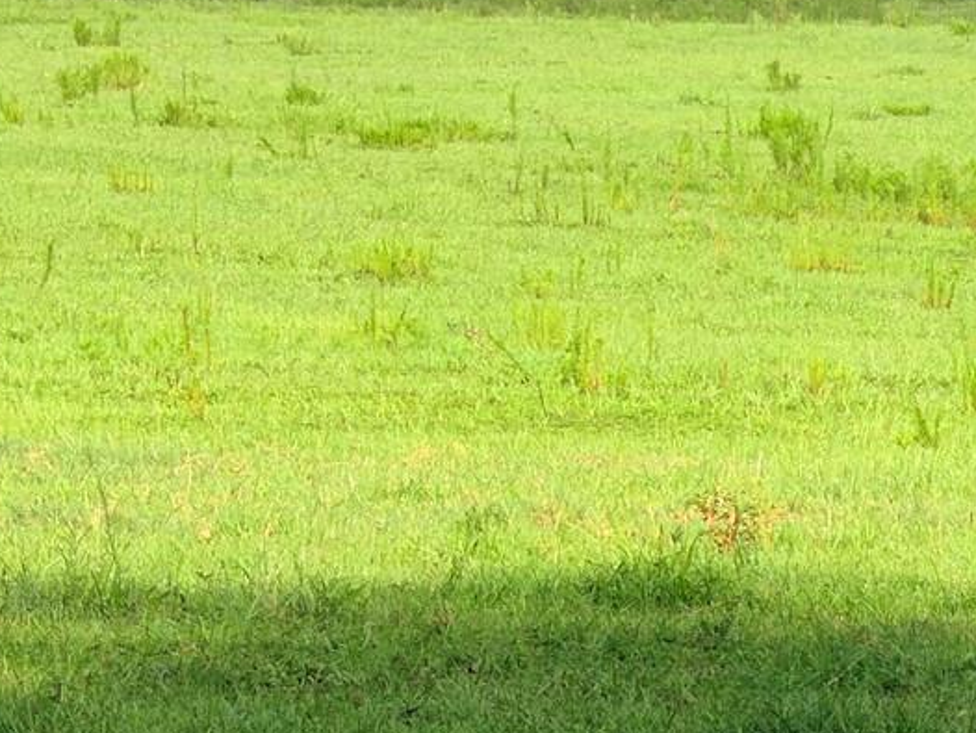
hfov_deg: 3.3
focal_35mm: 608
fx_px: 17150
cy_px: 373
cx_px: 1071
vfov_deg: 2.4
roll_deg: -0.4
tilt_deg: -2.6
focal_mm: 16.89
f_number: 2.8
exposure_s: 1/222
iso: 40
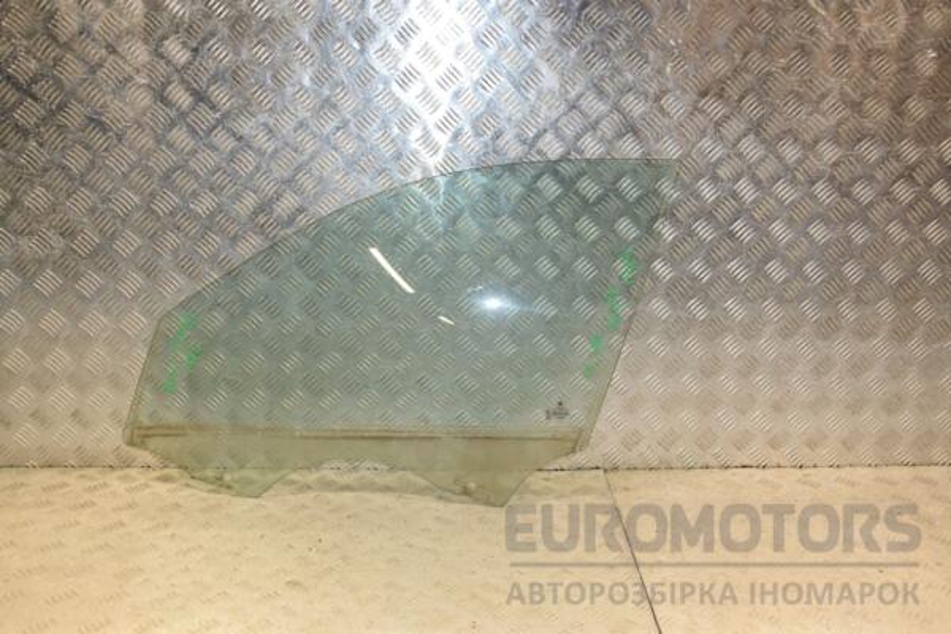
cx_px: 476
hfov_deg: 51.3
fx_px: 991
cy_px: 317
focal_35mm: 38
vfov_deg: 35.5
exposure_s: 1/200
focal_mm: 25
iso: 800
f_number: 6.3
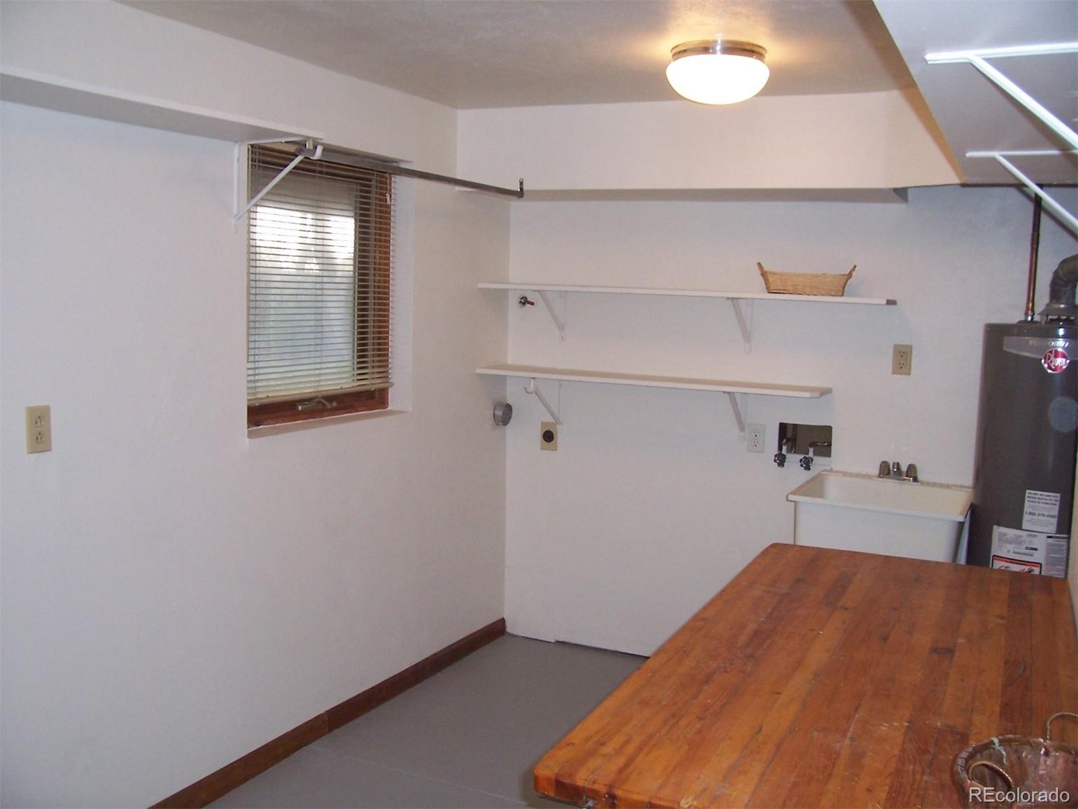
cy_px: 404
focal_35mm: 34
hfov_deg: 54.0
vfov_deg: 41.8
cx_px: 539
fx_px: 1059
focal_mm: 5.6
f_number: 2.7
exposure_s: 1/60
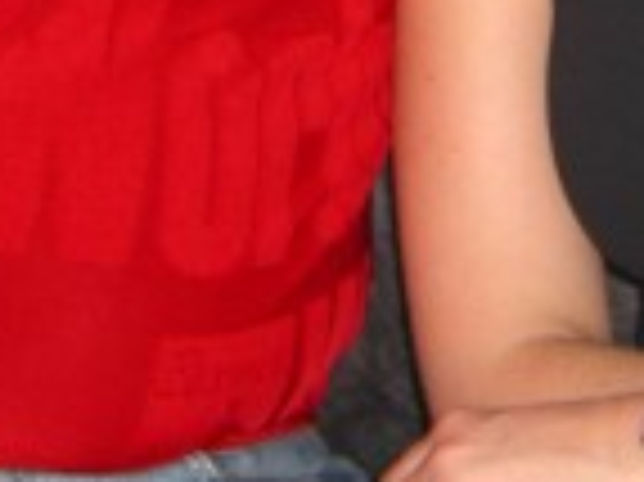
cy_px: -455
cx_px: 491
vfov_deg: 8.8
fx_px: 2974
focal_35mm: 160
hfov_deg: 12.3
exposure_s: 1/60
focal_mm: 7.9
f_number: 2.8
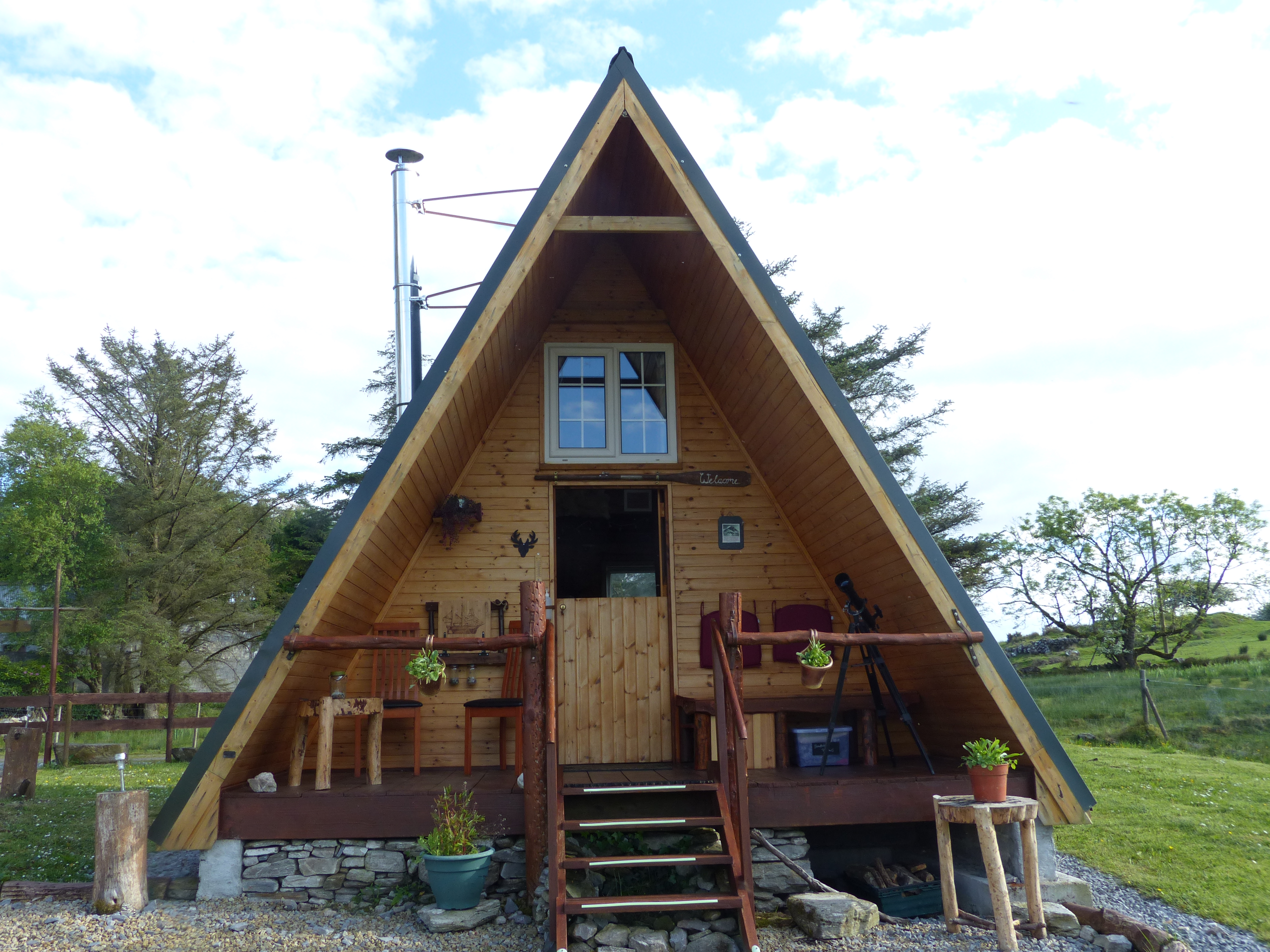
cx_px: 635
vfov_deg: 48.2
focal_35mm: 29
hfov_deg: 61.7
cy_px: 476
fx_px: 1064
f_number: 4
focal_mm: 5.3
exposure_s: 1/250
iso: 100
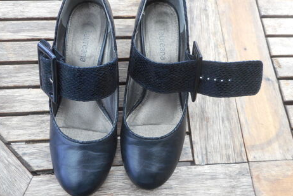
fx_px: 220
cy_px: 89
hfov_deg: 67.4
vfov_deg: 47.9
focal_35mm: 27
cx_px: 144
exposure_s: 1/30
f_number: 3.7
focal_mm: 4.5
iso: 160
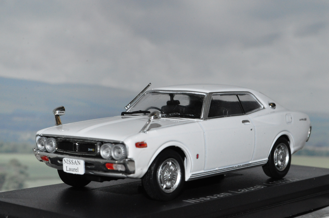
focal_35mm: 82
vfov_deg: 16.5
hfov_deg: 24.6
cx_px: 164
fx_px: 753
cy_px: 109
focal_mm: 55
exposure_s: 1/125
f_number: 22
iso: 1600
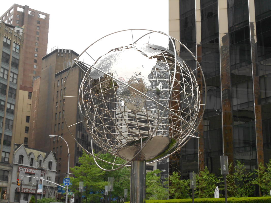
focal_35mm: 56
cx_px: 136
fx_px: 438
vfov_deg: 26.1
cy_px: 102
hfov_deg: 34.4
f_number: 4.9
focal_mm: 10
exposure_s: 1/60
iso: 200
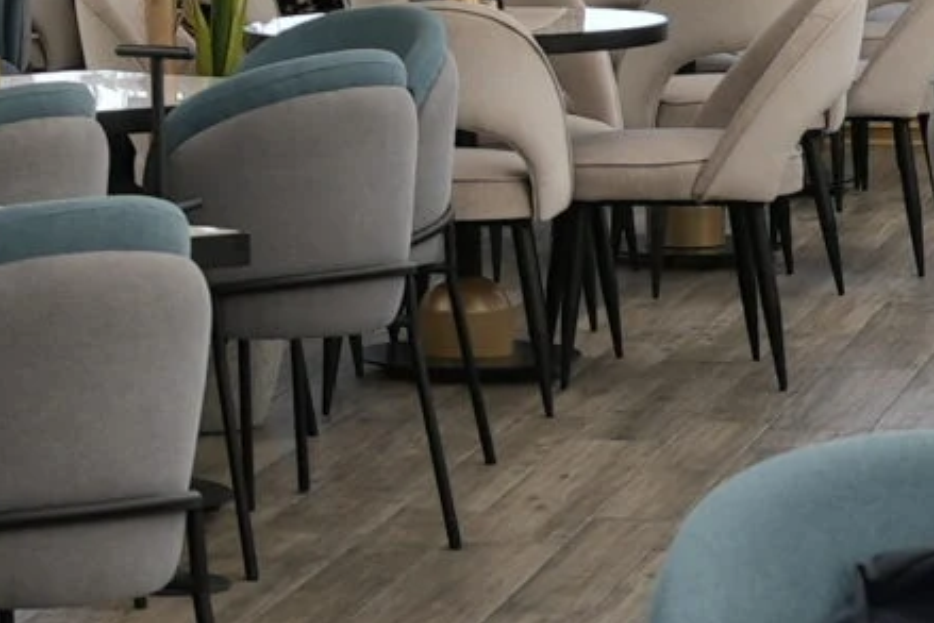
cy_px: -185
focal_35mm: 169
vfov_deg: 8.0
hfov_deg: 11.2
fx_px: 4386
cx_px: -836
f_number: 6.3
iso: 160
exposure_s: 1/160
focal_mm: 29
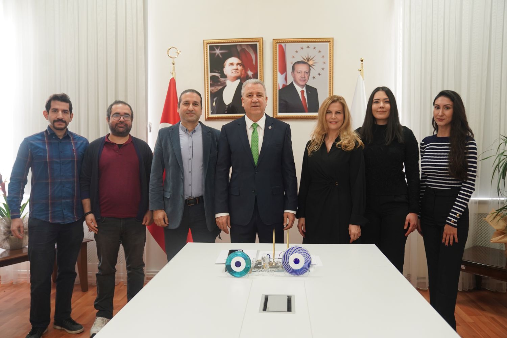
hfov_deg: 61.9
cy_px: 169
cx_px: 254
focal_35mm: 30
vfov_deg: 43.6
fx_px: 422
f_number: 3.2
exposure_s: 1/100
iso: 1000
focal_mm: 30
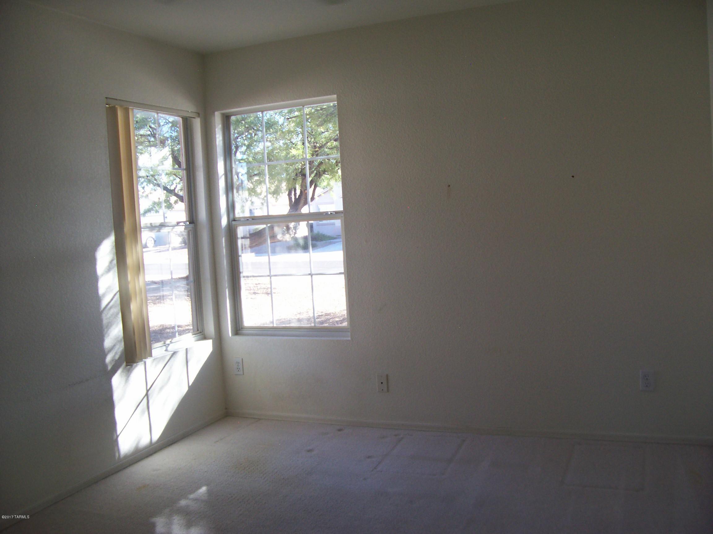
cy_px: 267
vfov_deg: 41.8
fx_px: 700
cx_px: 356
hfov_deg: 54.0
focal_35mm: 34
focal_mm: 5.6
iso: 80
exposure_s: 1/94.2
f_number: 2.7
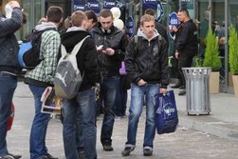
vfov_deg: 8.0
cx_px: 194
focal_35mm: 171
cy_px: 1
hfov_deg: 12.0
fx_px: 1130
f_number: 6.3
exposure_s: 1/160
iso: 200
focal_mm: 44
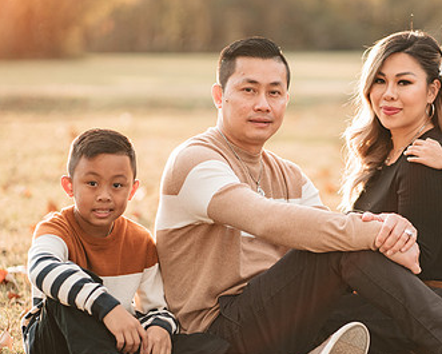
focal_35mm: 144
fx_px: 1884
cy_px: 192
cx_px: 342
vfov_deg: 10.7
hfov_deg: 13.3
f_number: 1.8
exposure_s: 1/1250
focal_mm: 85
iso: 500
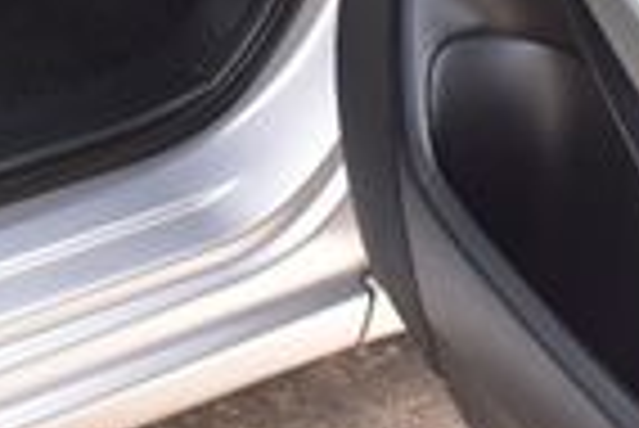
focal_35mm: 155
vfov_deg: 8.3
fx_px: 2758
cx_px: 130
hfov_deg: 13.2
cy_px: -496
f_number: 9
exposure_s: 1/100
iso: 400
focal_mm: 23
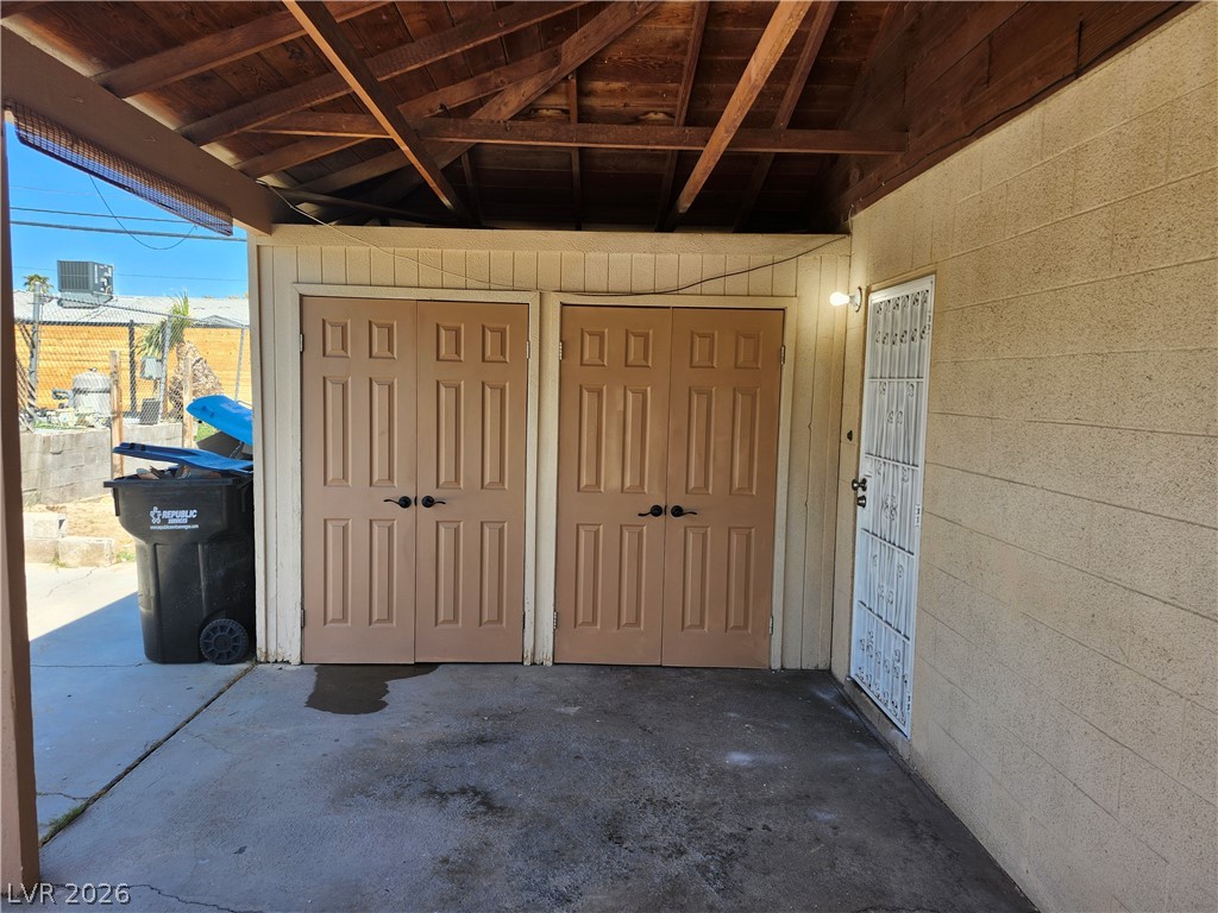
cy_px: 456
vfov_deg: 58.9
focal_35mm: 23
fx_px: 809
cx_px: 609
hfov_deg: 73.9
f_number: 1.8
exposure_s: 1/314
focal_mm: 5.54
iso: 25
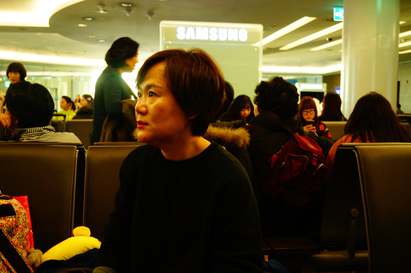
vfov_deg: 34.1
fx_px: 445
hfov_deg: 49.6
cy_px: 136
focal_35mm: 39
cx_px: 206
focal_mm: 26
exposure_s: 1/60
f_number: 4.5
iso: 1000
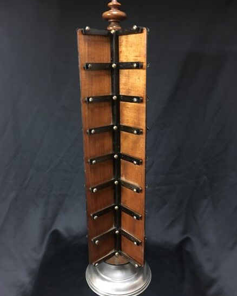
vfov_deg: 57.2
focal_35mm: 31
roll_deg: +3.2
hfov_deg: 47.1
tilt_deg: -16.0
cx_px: 117
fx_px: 272
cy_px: 145
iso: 400
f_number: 2.2
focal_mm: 4.15
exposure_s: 1/17
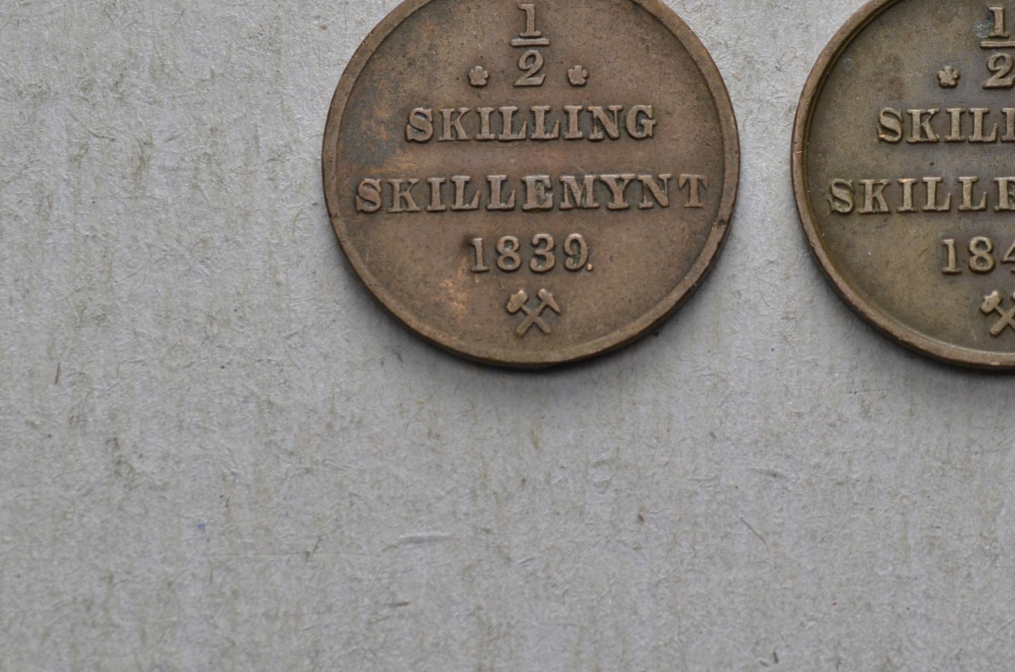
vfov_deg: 10.6
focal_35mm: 129
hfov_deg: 15.9
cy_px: 177
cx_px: 749
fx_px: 3624
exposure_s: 1/250
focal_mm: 55
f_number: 14
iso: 400
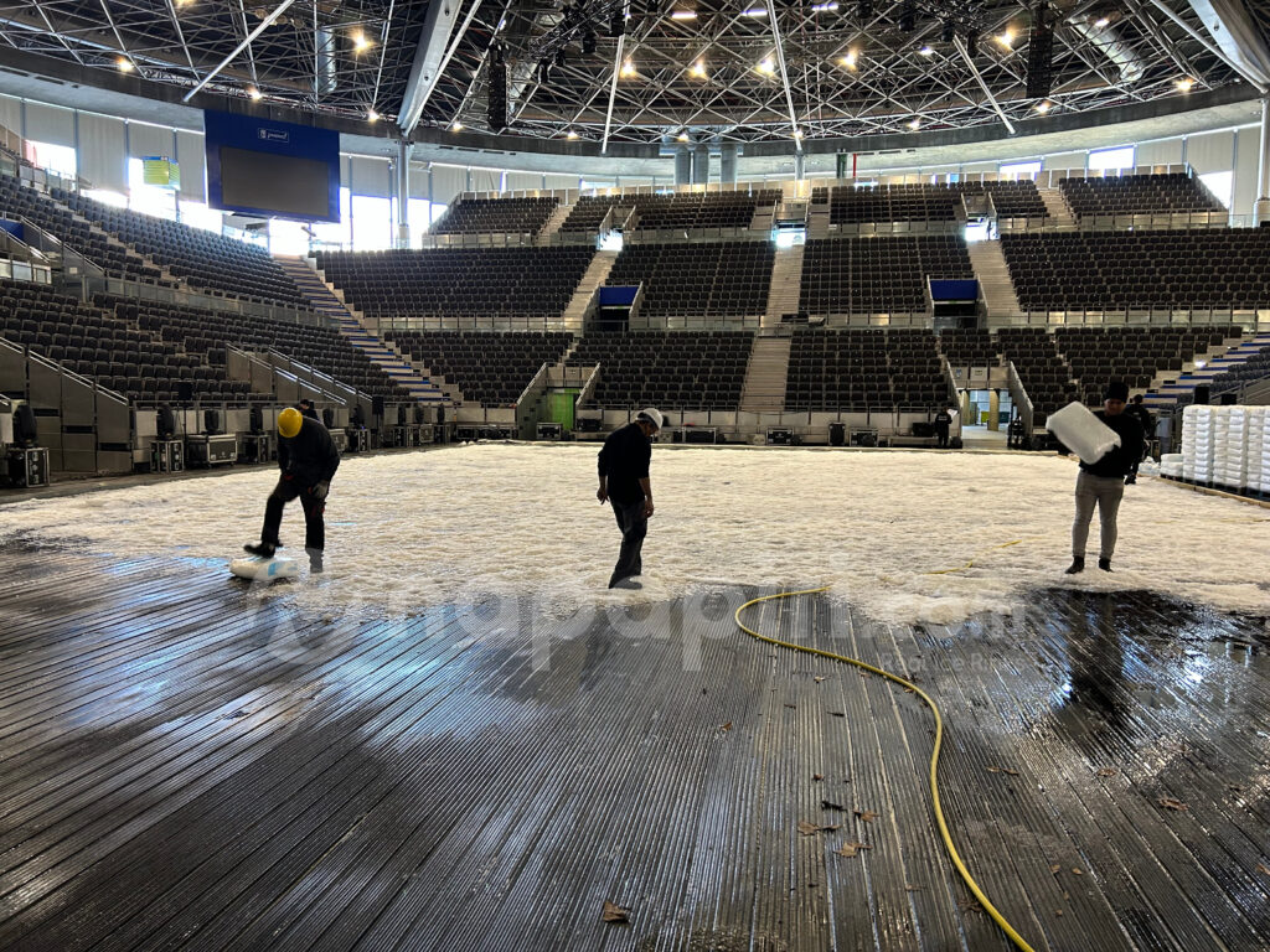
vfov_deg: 53.1
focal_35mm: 26
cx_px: 635
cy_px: 476
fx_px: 954
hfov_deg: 67.3
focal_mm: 5.7
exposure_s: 1/50
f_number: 1.5
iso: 200
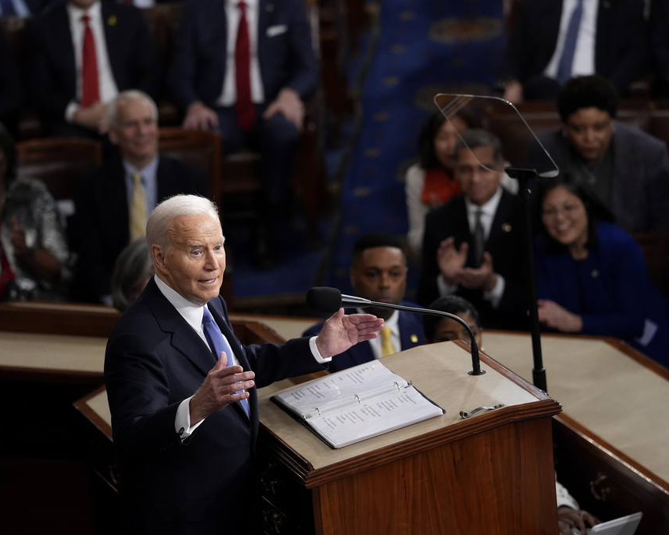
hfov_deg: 8.6
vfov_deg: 6.9
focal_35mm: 224
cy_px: 267
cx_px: 338
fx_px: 4435
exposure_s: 1/500
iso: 3200
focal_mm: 198
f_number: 4
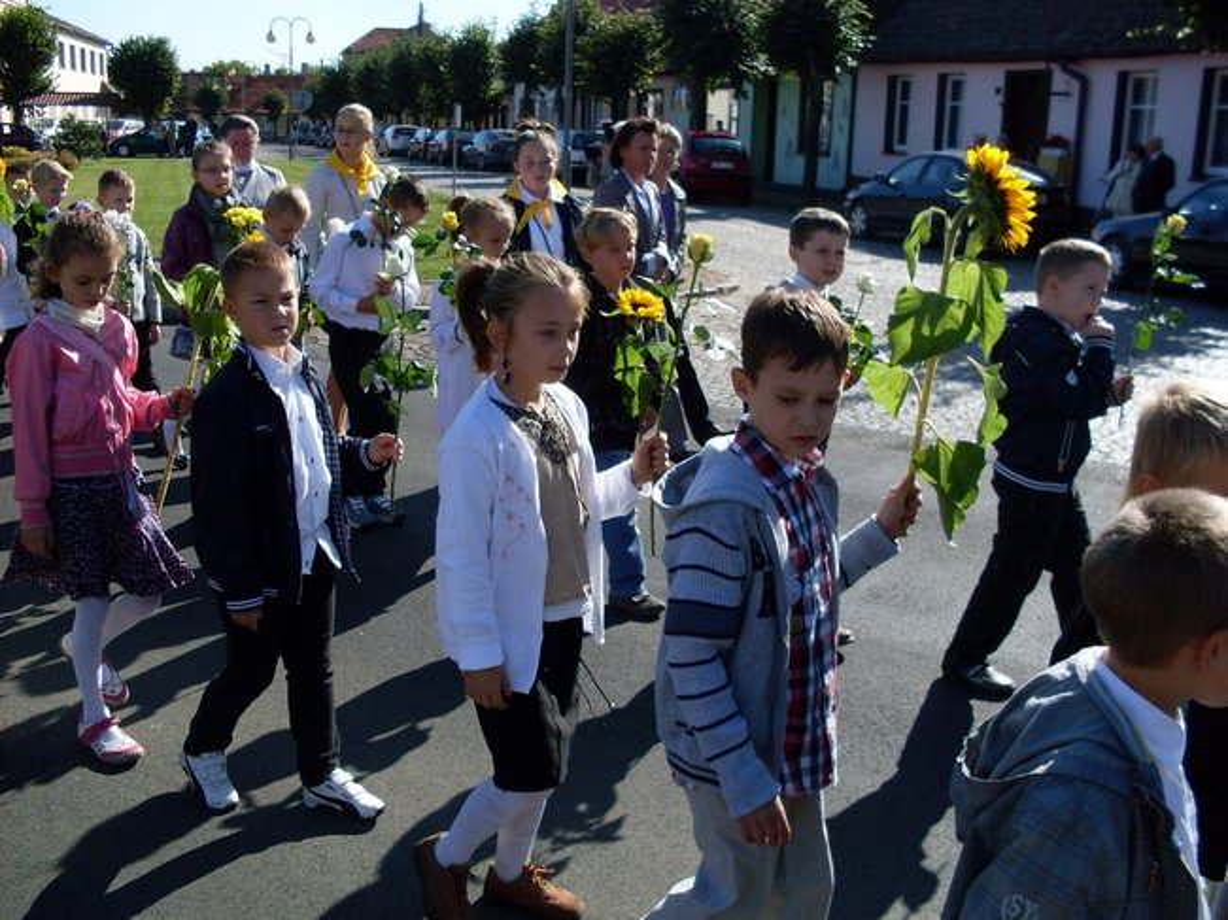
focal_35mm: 38
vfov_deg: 37.7
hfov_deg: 49.0
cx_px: 614
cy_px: 460
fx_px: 1348
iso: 80
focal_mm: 6.3
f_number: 2.8
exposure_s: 1/1000
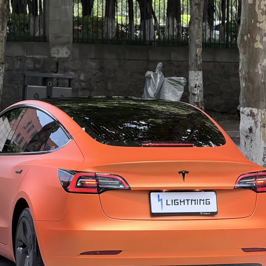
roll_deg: -0.4
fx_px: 1661
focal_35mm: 191
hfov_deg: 9.2
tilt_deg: -4.7
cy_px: 148
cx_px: 124
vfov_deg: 9.2
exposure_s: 1/480
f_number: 2.8
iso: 64
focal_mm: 15.66
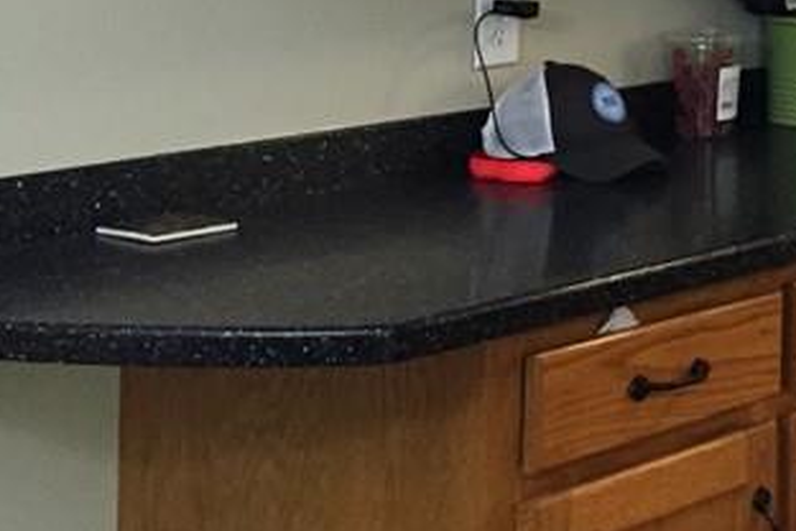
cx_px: 977
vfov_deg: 13.2
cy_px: -235
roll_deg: -0.6
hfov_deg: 19.3
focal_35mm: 99
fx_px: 2189
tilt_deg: +0.1
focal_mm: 4.15
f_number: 2.2
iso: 250
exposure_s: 1/24
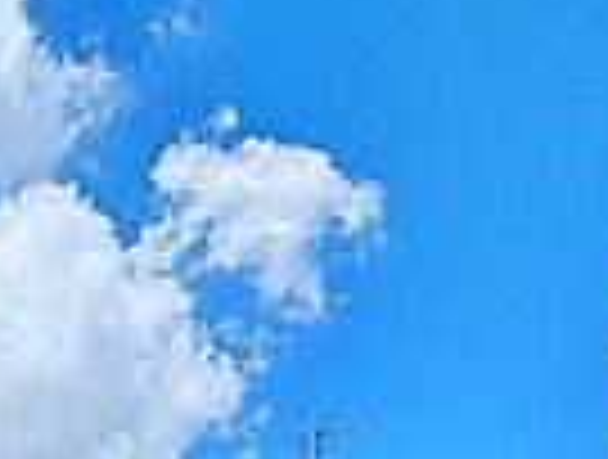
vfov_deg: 17.4
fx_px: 1092
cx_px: -279
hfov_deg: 24.8
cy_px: 904
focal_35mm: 62
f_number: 2.2
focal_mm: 1.83
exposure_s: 1/2915
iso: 46
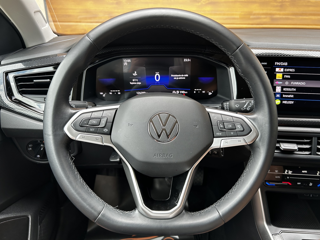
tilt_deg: -24.3
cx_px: 160
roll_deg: -0.9
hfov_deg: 67.3
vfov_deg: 53.1
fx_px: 240
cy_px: 120
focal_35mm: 26
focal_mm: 5.7
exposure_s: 1/121
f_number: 1.5
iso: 80
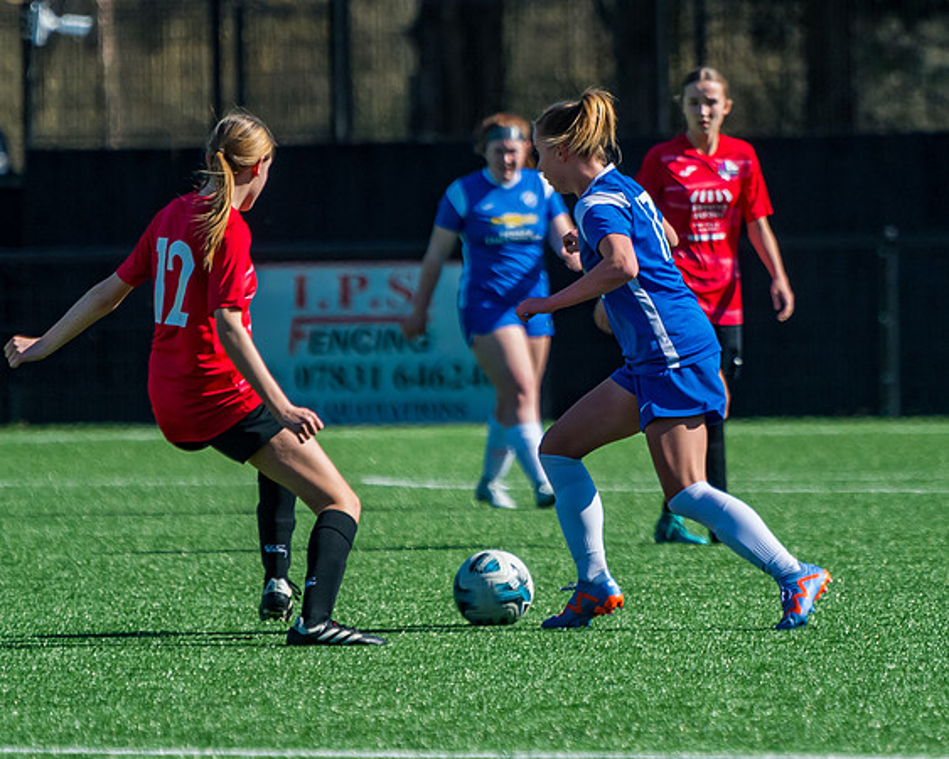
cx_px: 713
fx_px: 14874
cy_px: 441
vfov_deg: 2.9
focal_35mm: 530
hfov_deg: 3.7
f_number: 4
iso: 400
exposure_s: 1/3200
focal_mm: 250
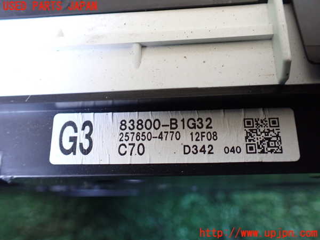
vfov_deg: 46.8
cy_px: 120
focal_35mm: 30
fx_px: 277
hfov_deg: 60.0
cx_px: 160
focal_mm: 5.4
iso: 800
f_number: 2.3
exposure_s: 1/125
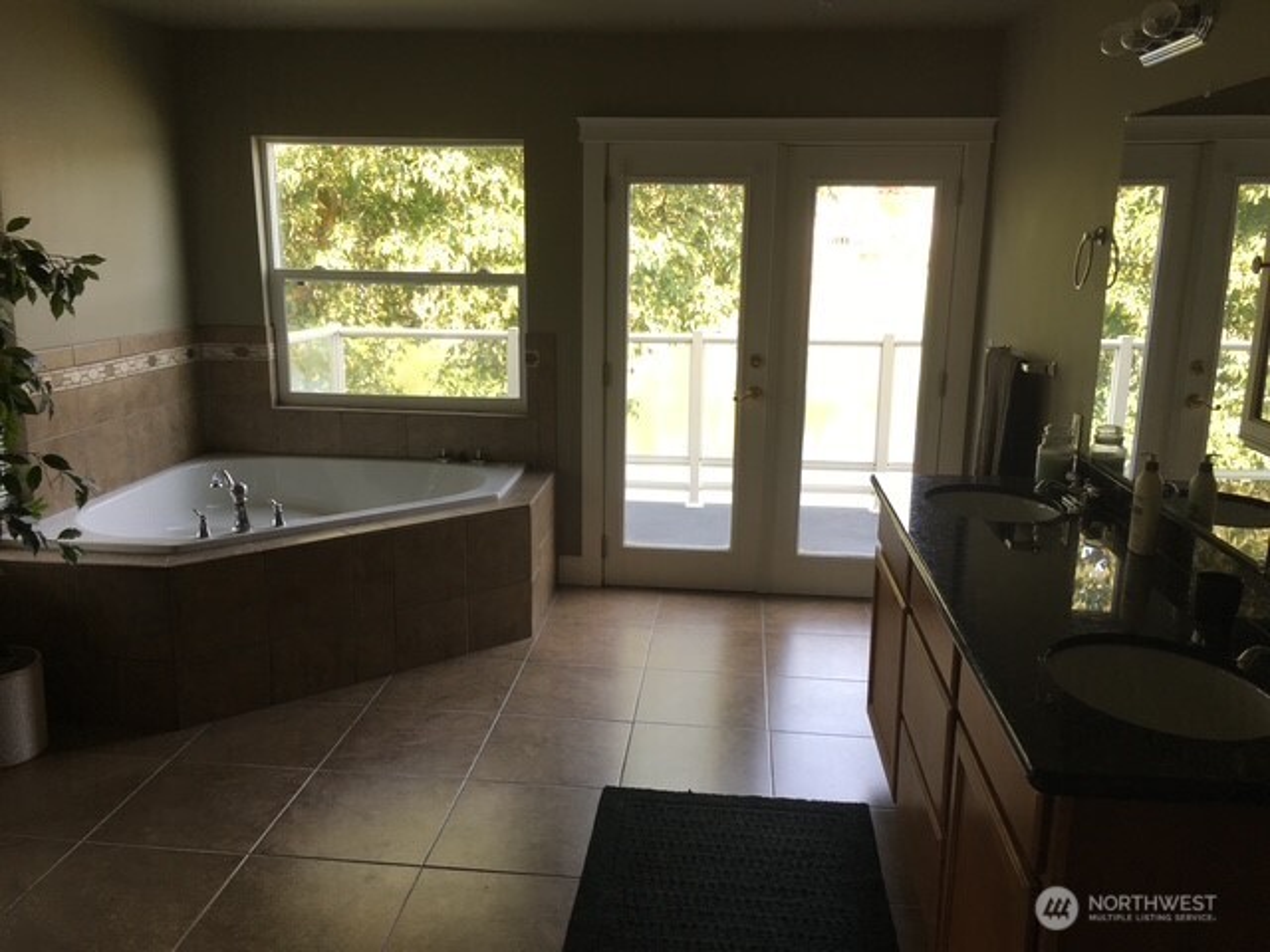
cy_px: 476
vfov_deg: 48.2
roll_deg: +0.7
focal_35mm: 29
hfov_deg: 61.7
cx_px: 635
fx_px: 1064
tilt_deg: -11.4
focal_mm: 4.15
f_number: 2.2
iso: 25
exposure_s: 1/50
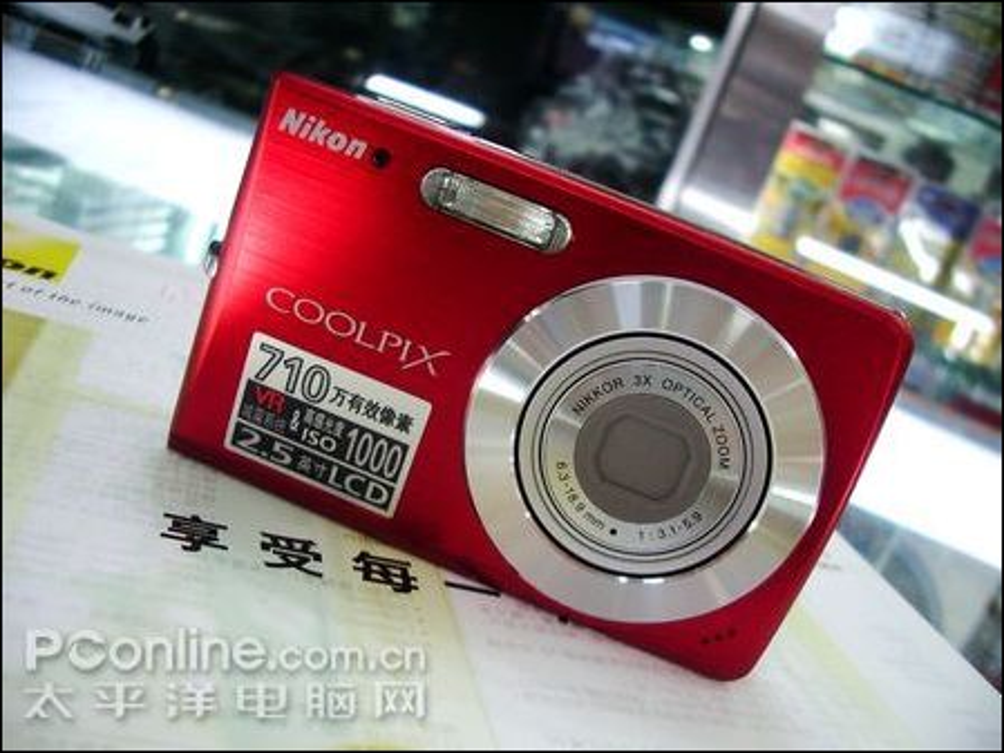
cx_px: 502
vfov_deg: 40.7
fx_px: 1015
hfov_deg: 52.6
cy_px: 376
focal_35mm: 35
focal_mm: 5.8
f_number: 2.6
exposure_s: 1/50
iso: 200
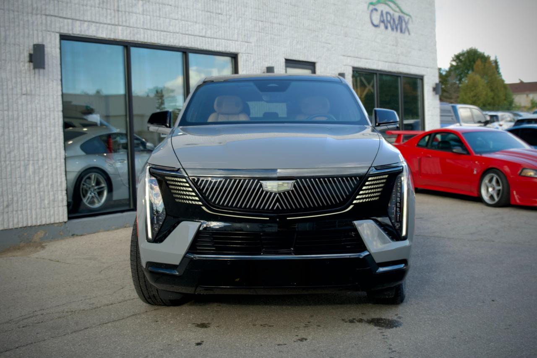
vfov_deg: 36.9
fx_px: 537
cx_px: 268
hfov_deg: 53.1
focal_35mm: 36
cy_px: 179
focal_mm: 24
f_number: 2.8
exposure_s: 1/50
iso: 250
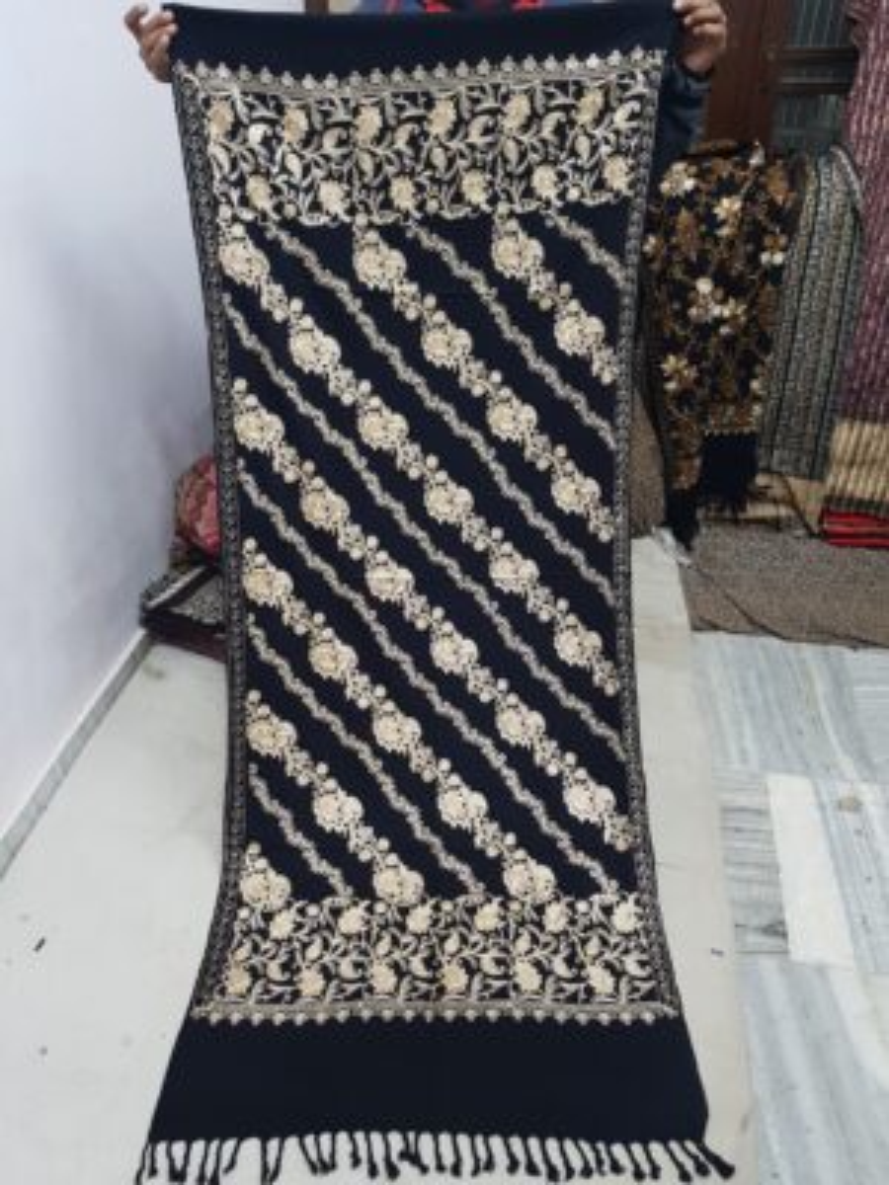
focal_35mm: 26
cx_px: 444
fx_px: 890
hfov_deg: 53.1
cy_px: 592
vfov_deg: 67.3
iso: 200
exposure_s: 1/25
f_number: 1.7
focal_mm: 4.2
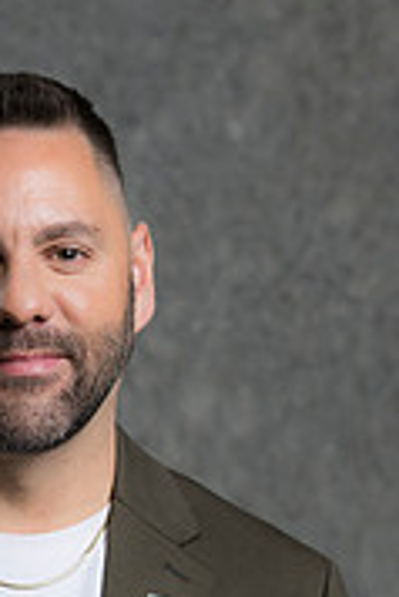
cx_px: 17
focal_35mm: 215
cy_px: 711
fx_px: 3567
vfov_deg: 9.4
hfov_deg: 6.4
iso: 125
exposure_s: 1/200
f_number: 5
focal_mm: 85
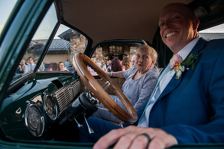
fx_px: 149
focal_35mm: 24
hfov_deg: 73.8
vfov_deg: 53.1
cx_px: 112
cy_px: 74
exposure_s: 1/640
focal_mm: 24
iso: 3200
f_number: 5
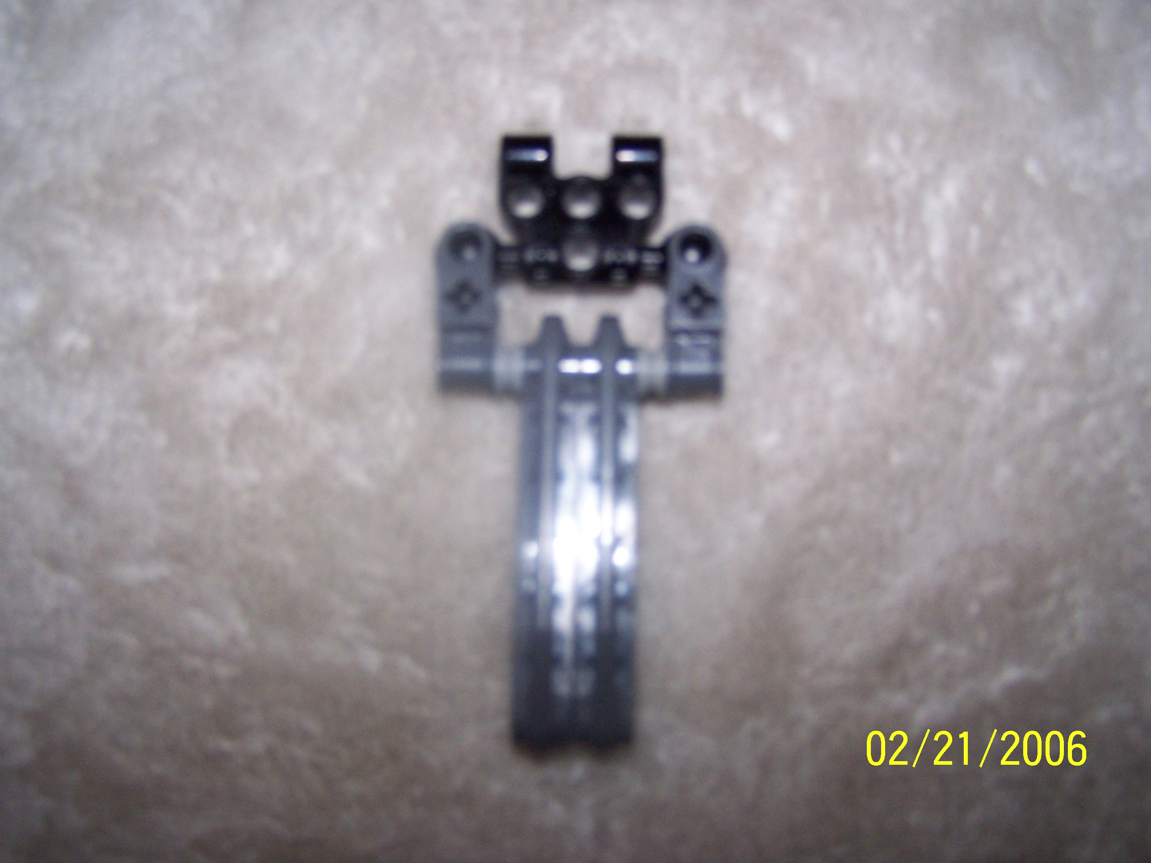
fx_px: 1264
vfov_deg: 37.7
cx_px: 576
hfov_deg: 49.0
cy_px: 432
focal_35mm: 38
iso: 140
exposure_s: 1/60
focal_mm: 6.3
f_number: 2.8
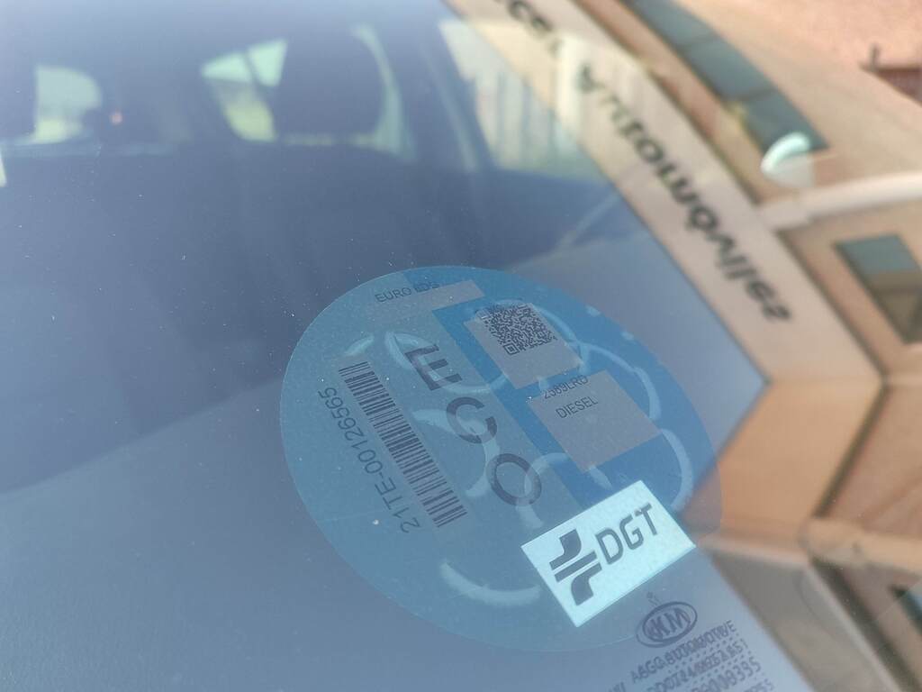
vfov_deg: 54.9
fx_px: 666
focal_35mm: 25
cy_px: 346
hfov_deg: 69.4
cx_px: 461
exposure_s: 1/50
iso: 323
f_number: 1.89
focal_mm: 5.95
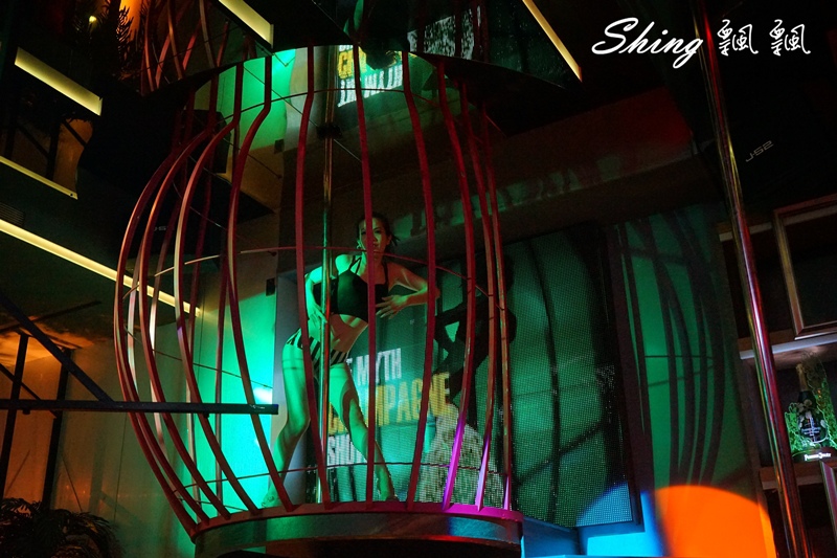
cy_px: 279
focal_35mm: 37
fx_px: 860
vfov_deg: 35.9
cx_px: 418
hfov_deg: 51.9
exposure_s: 1/100
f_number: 4
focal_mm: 37
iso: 4000
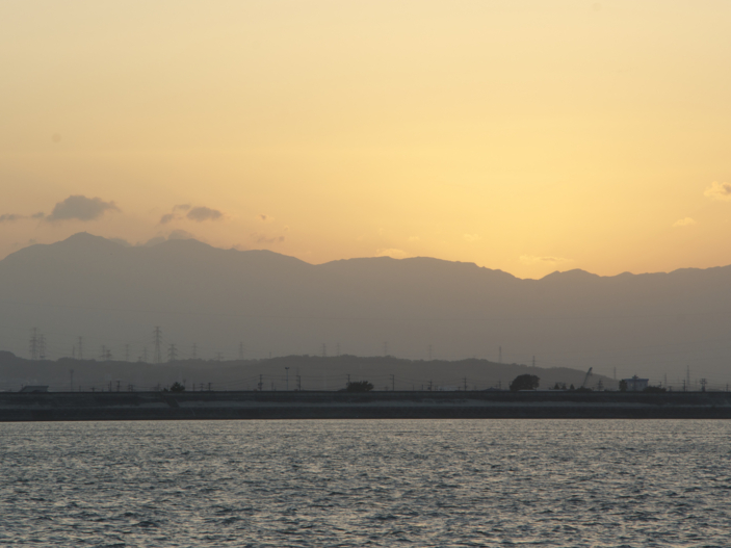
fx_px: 4497
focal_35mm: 213
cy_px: 273
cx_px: 378
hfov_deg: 9.3
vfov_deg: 7.0
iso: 200
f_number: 11
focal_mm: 130
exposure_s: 1/100
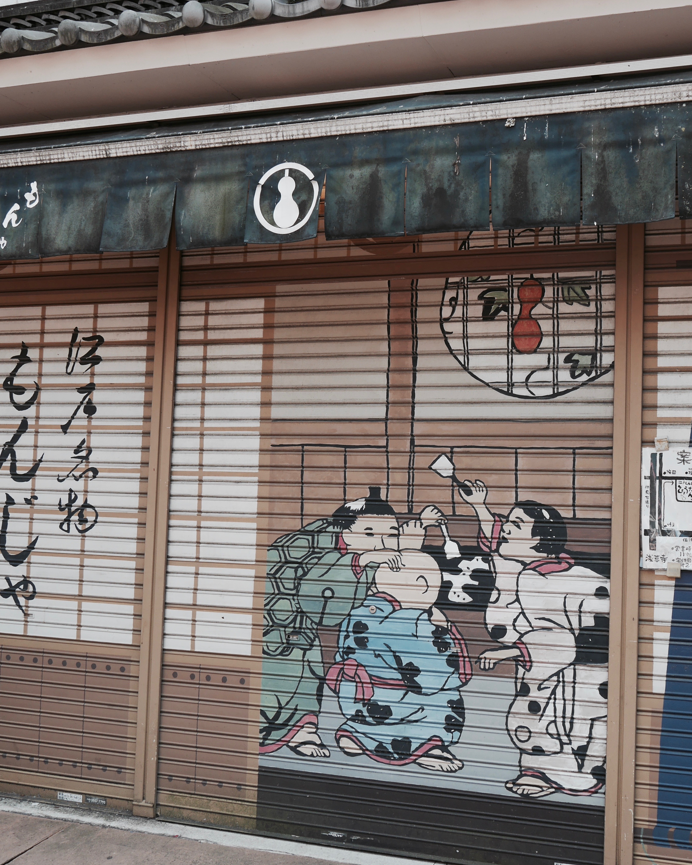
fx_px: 947
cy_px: 428
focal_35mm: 37
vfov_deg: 49.1
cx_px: 513
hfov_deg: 39.2
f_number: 5
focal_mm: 14
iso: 200
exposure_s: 1/200
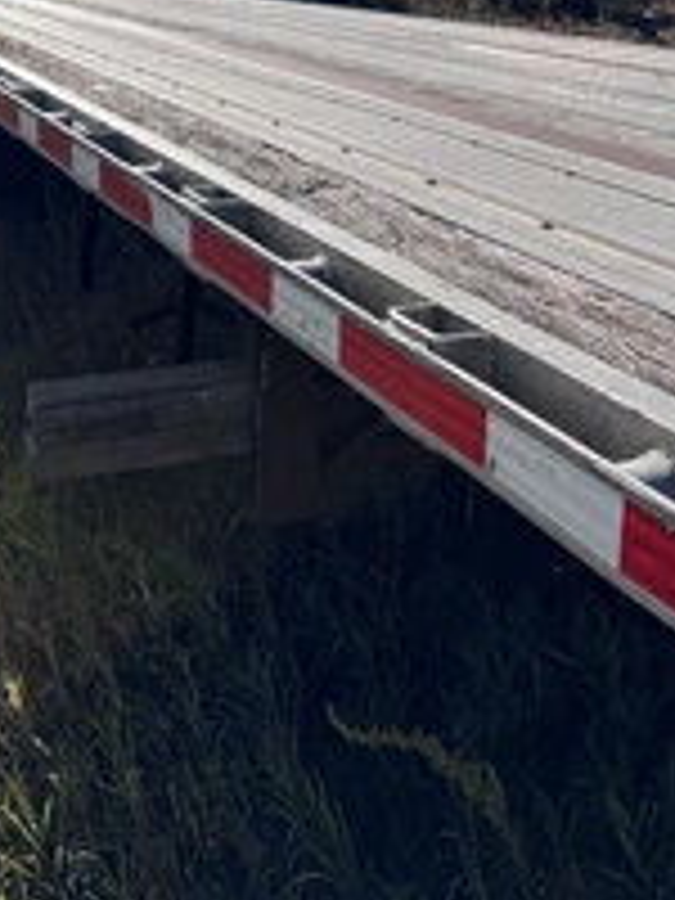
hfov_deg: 29.5
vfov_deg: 39.1
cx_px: 549
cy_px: 284
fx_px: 1248
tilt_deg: -13.2
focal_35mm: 48
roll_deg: -0.3
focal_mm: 6.76
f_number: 1.78
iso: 80
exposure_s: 1/4950
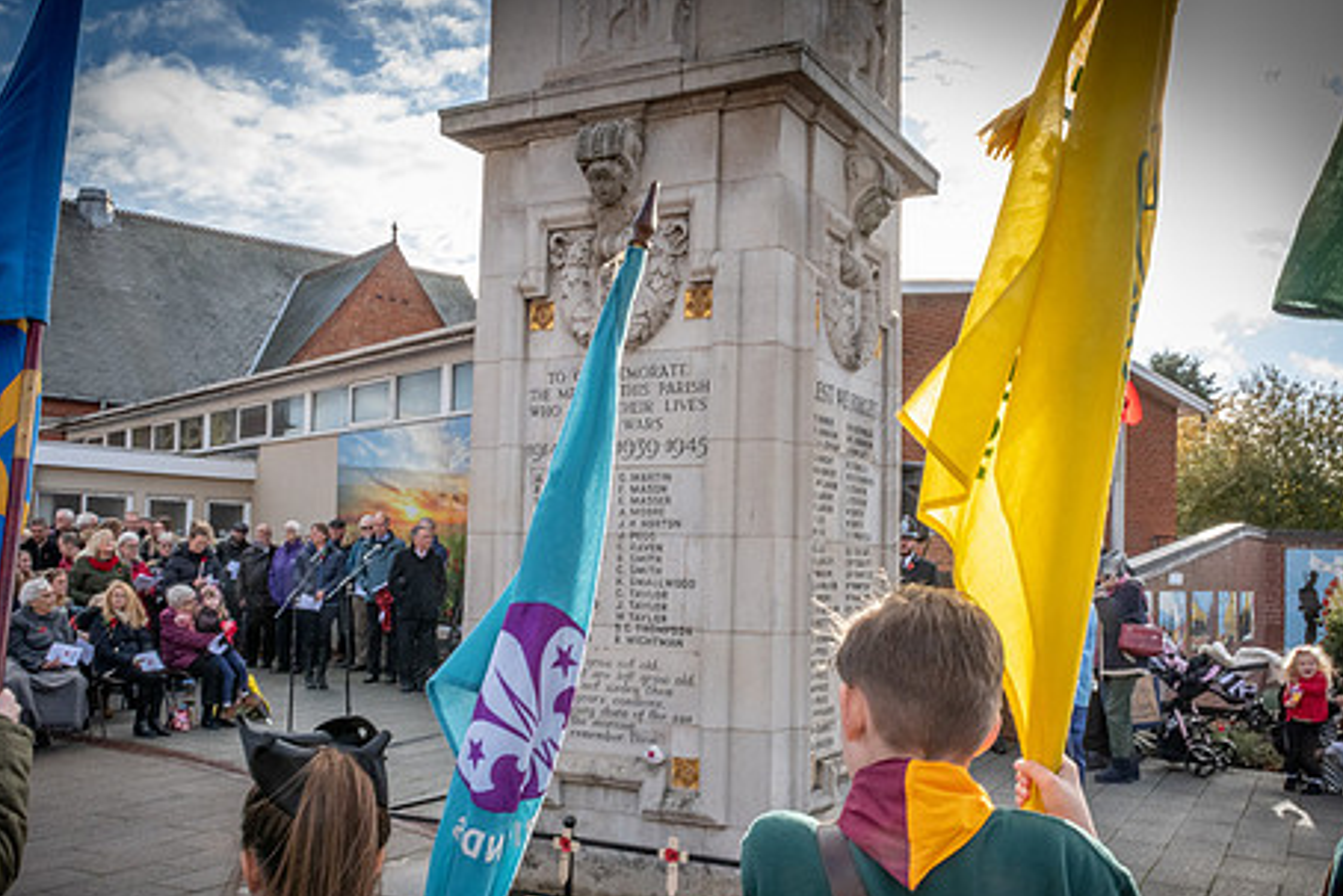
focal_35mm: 34
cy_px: 540
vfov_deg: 38.7
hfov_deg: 55.8
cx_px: 672
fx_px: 1269
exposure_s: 1/125
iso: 1000
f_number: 22
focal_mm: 24
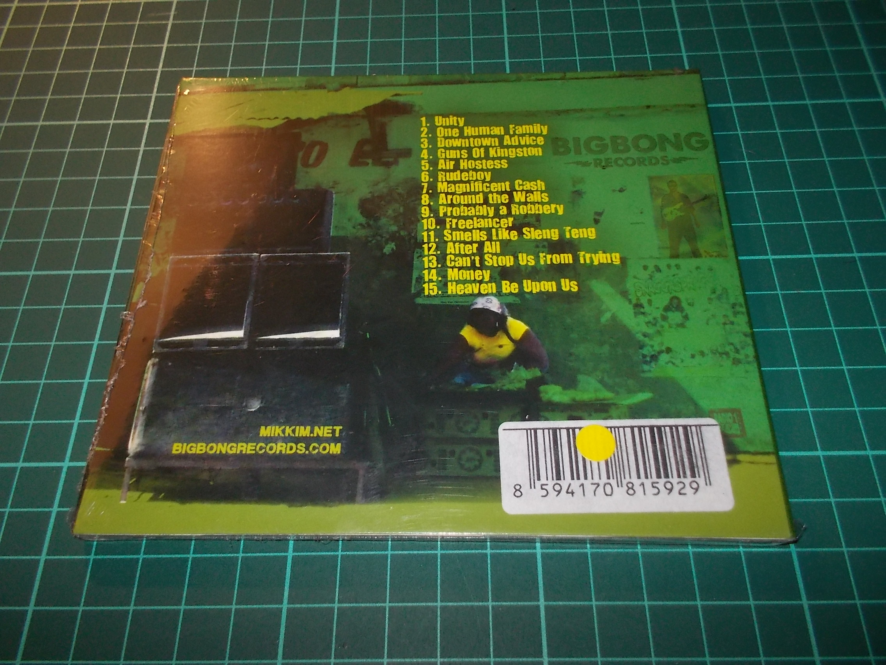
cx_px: 443
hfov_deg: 61.7
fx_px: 742
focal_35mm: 29
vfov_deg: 48.2
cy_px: 332
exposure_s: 1/30
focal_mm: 4.1
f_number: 3.3
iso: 200
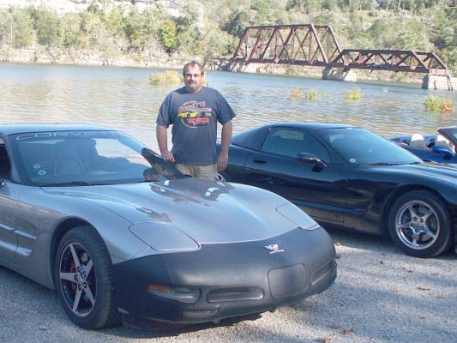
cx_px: 146
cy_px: 137
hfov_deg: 35.1
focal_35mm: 54
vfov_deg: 27.0
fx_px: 713
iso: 64
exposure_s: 1/320
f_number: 2.8
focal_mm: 7.54
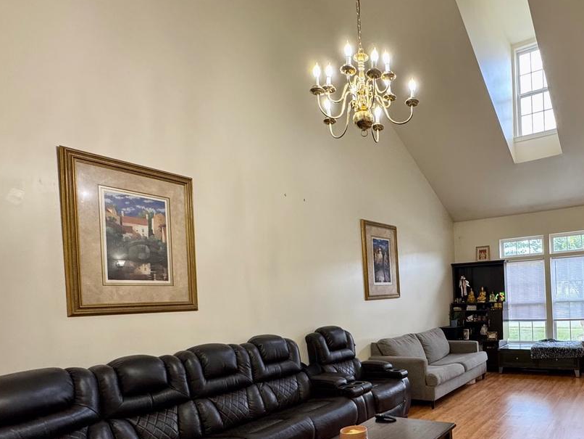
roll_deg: +2.8
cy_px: 306
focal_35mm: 25
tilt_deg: -2.2
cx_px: 420
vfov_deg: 53.4
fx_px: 422
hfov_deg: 66.1
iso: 250
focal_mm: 2.22
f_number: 2.2
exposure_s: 1/120
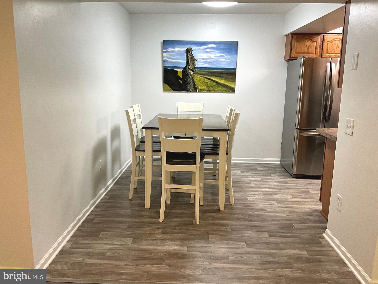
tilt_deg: -11.5
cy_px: 142
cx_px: 189
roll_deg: -1.5
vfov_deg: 48.2
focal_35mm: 29
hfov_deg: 61.7
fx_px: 317
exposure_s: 1/60
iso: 80
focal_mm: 3
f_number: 1.8
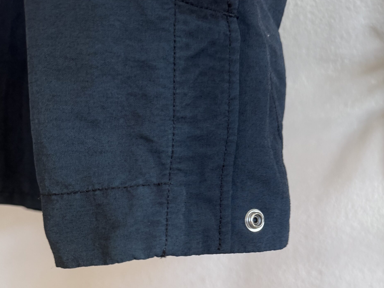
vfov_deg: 41.6
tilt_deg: -9.9
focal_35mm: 33
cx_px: 192
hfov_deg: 55.4
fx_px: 366
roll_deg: +1.8
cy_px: 219
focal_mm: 6.76
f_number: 1.78
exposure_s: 1/65
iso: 200
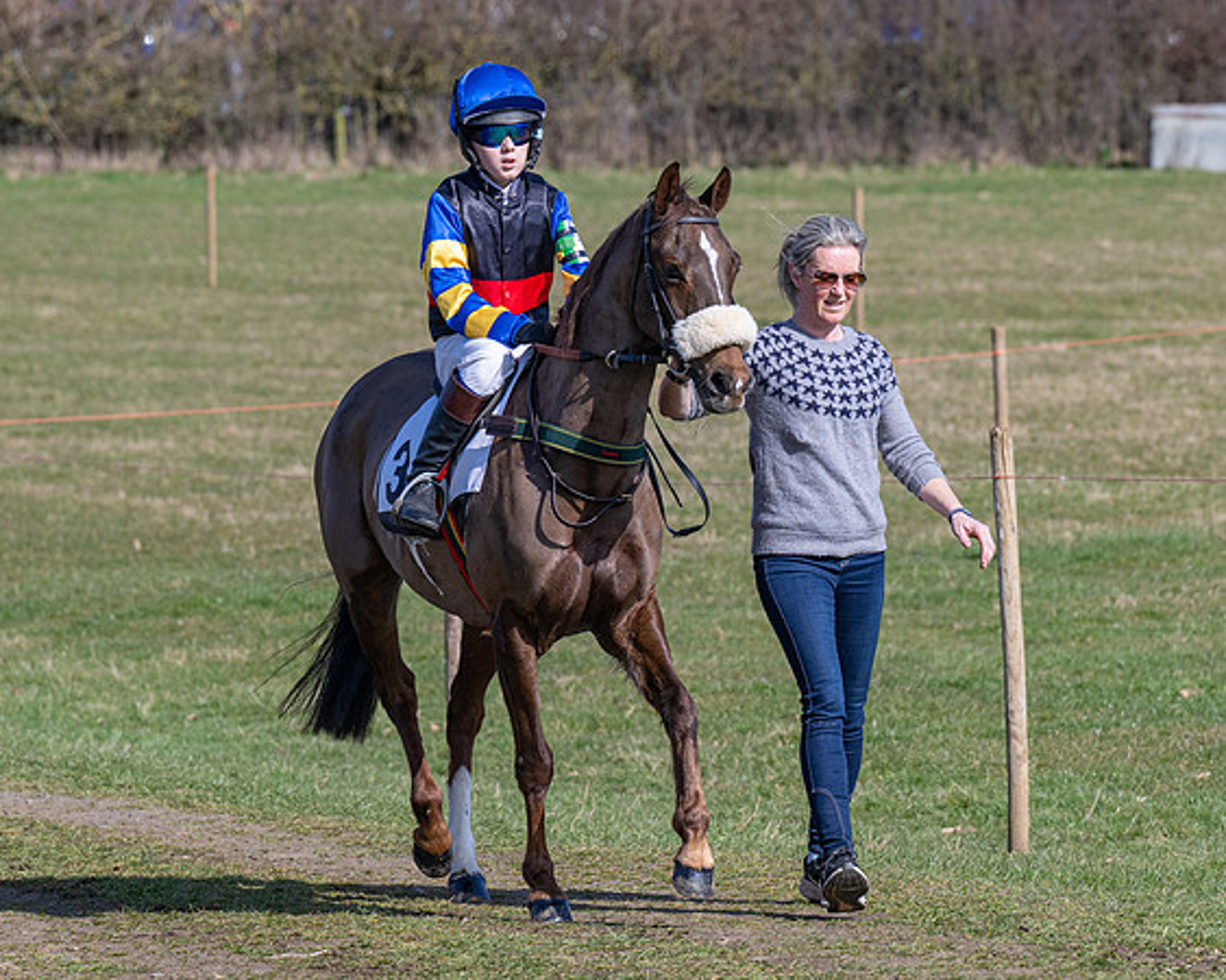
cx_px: 654
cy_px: 398
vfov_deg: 5.2
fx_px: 10852
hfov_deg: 6.5
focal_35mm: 299
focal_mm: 145
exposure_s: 1/1600
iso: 200
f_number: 5
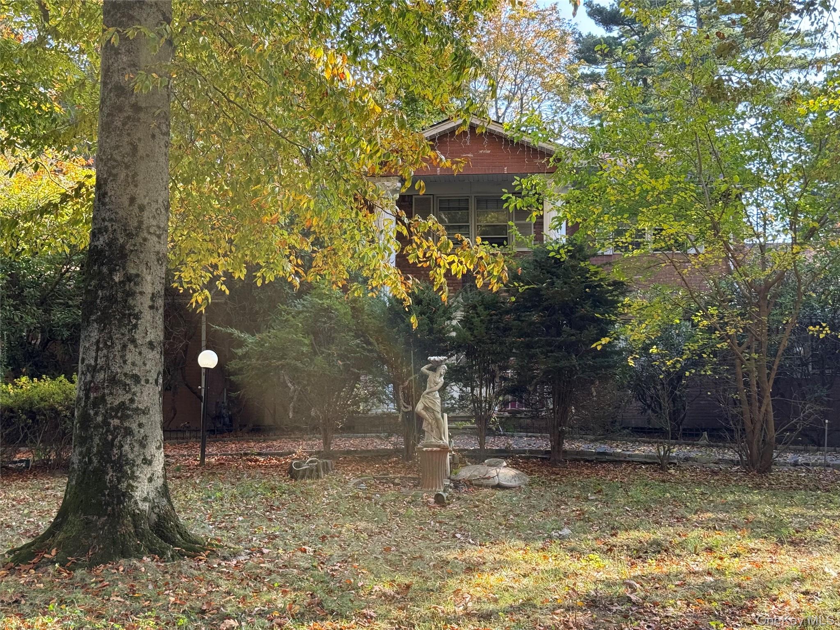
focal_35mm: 48
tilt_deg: +5.5
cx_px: 420
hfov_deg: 39.7
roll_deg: +0.1
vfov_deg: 30.3
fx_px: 1165
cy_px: 315
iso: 100
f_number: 1.78
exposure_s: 1/271
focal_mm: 6.76
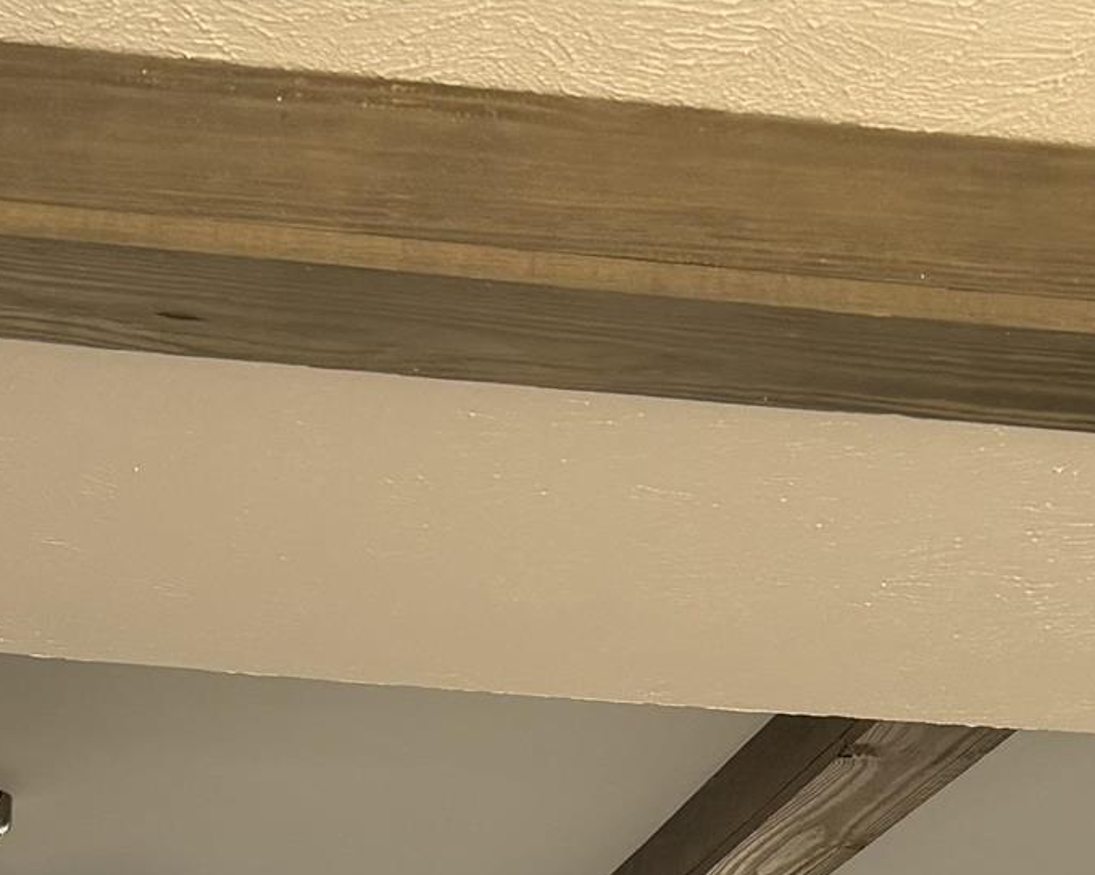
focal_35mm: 106
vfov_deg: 12.8
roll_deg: -1.8
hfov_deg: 18.0
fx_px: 3435
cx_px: 235
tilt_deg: -2.0
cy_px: 1710
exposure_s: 1/179
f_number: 1.78
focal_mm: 6.76
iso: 125
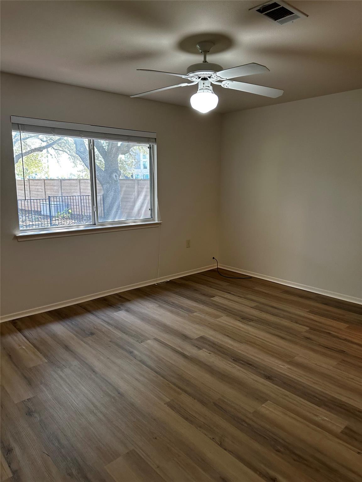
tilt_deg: -5.9
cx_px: 181
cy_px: 241
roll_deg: +0.5
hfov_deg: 56.8
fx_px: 335
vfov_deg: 71.6
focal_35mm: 24
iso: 200
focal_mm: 6.86
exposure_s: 1/60
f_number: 1.78
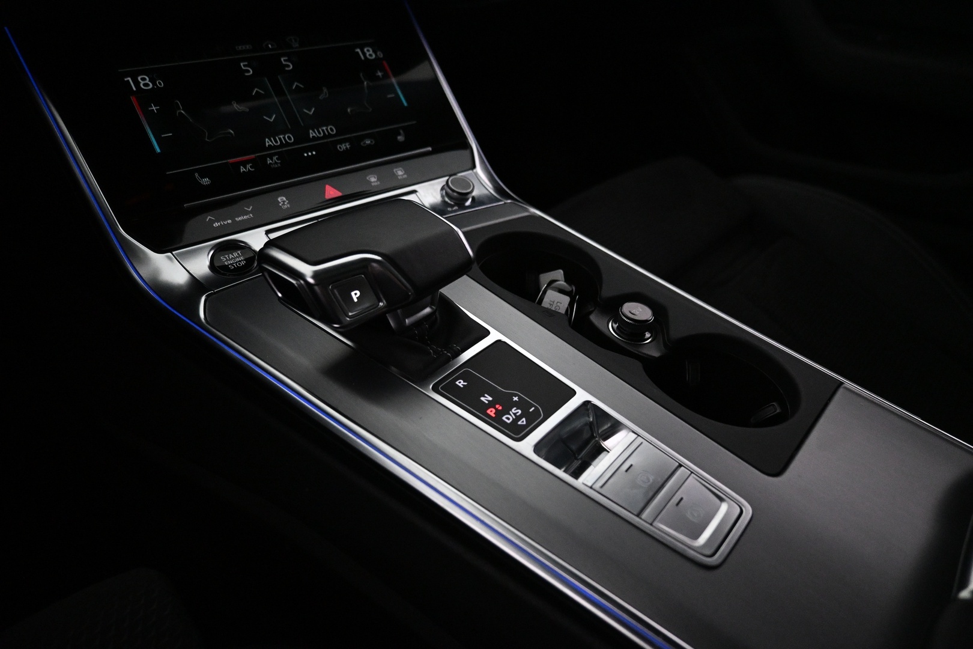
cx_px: 486
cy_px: 324
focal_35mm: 24
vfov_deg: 53.1
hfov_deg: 73.7
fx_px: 649
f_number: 3.5
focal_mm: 16
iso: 4000
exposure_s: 1/200
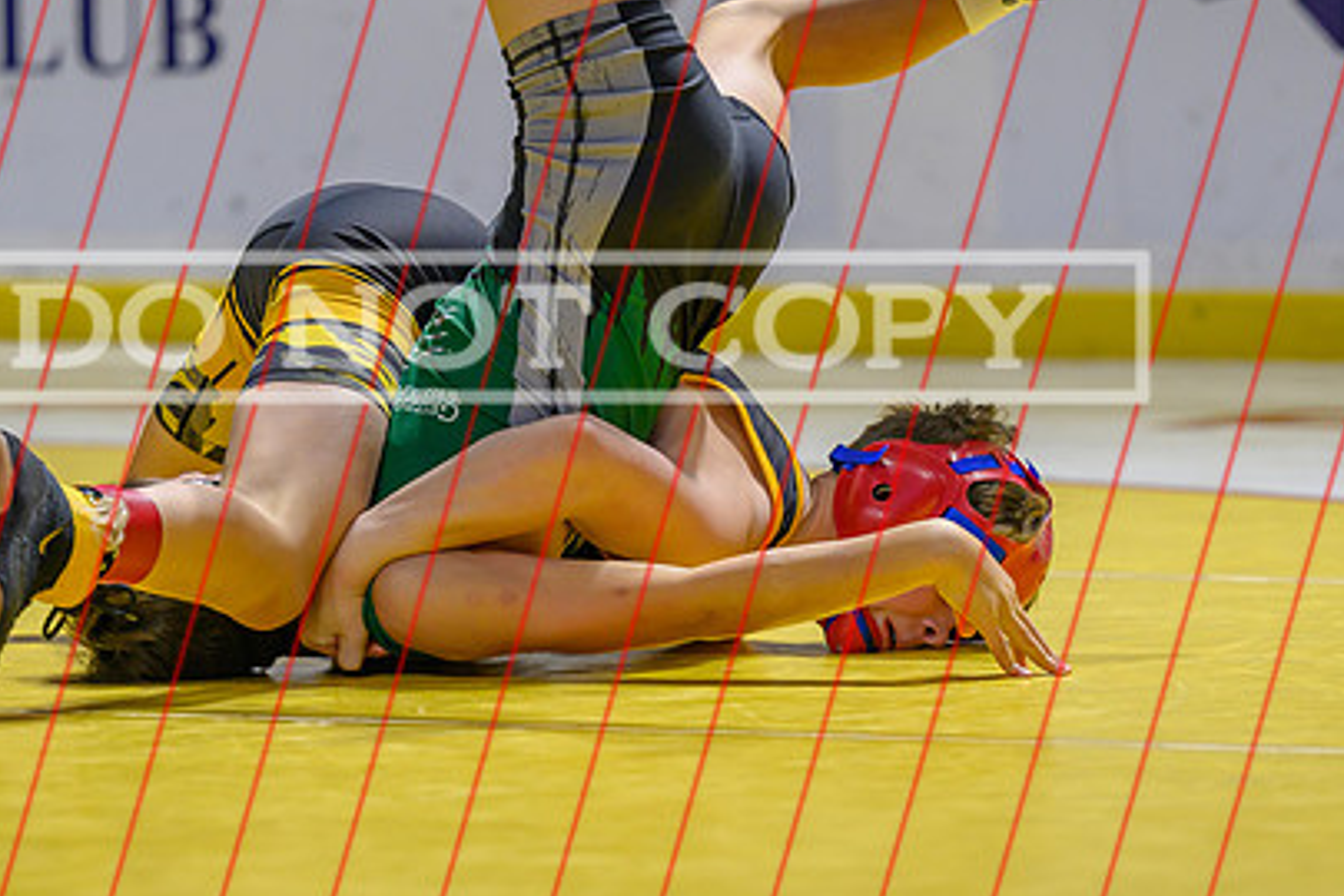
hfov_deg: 7.4
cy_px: 605
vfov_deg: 4.9
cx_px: 614
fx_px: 10453
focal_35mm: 280
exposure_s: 1/800
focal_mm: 135
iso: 800
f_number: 2.8
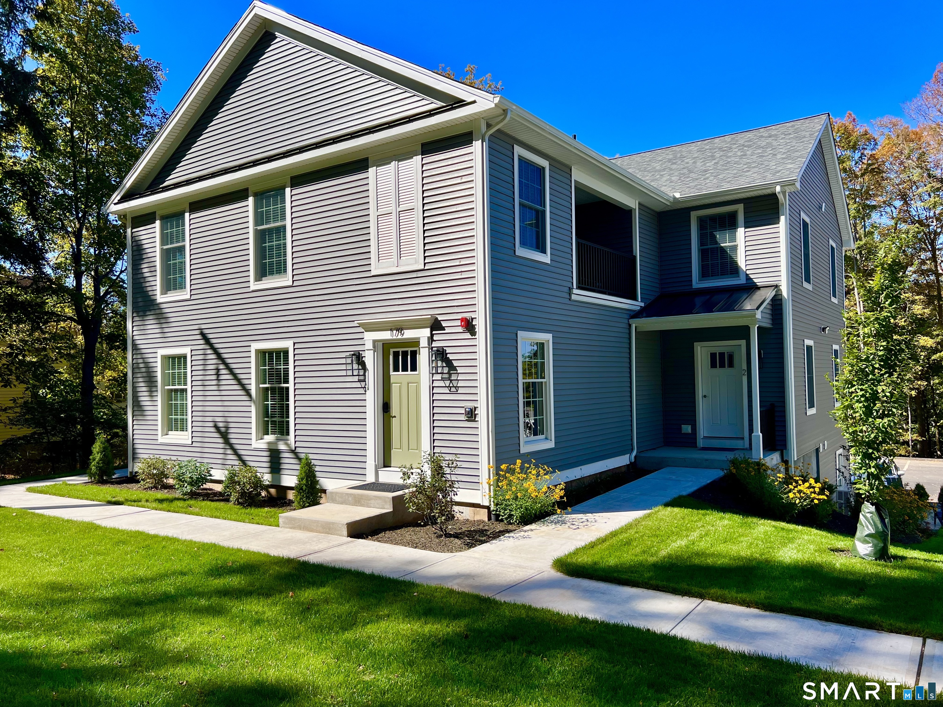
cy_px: 354
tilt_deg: +3.2
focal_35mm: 26
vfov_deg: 53.1
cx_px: 472
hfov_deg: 67.3
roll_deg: +1.3
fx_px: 708
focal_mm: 5.7
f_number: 1.5
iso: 50
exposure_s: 1/4274
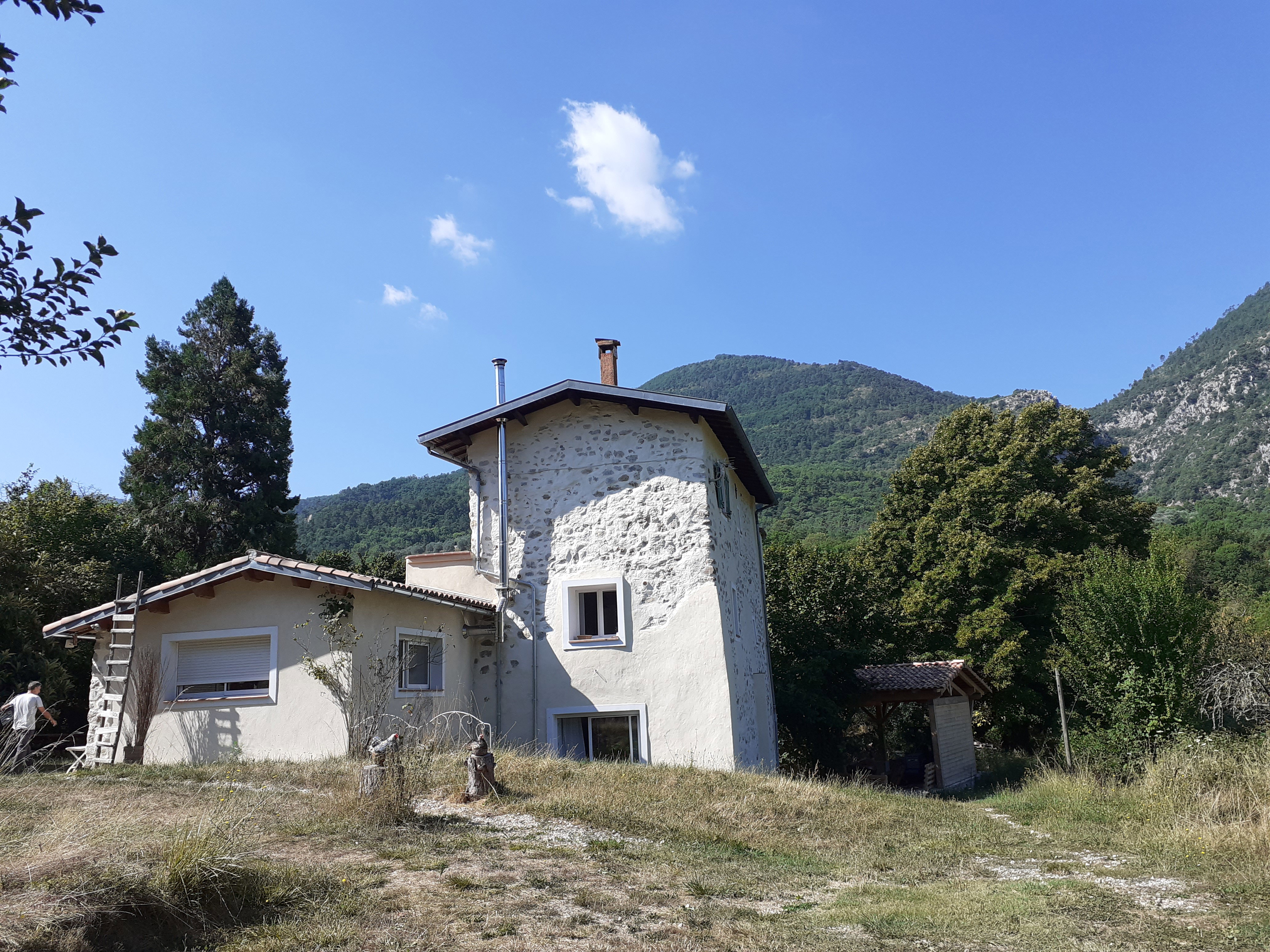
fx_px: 991
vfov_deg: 51.4
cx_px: 635
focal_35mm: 27
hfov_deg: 65.3
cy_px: 476
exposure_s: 1/1383
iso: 40
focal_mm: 3.6
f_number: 1.9
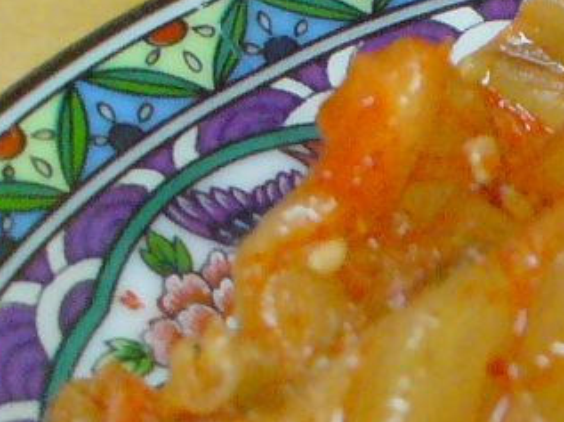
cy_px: 693
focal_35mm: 187
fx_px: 3043
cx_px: 742
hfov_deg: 10.4
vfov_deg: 7.7
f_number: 2.8
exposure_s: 1/50
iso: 400
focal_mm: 6.1
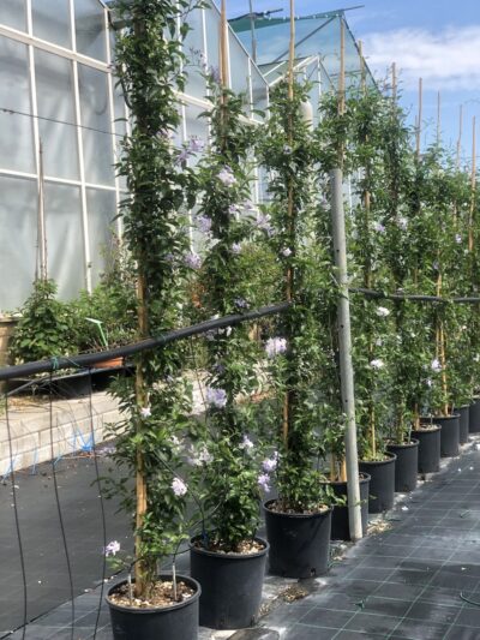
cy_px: 320
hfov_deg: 28.0
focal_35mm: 52
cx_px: 240
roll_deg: +1.0
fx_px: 961
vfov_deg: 36.8
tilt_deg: -0.5
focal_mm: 6
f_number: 2.4
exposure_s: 1/440
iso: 16
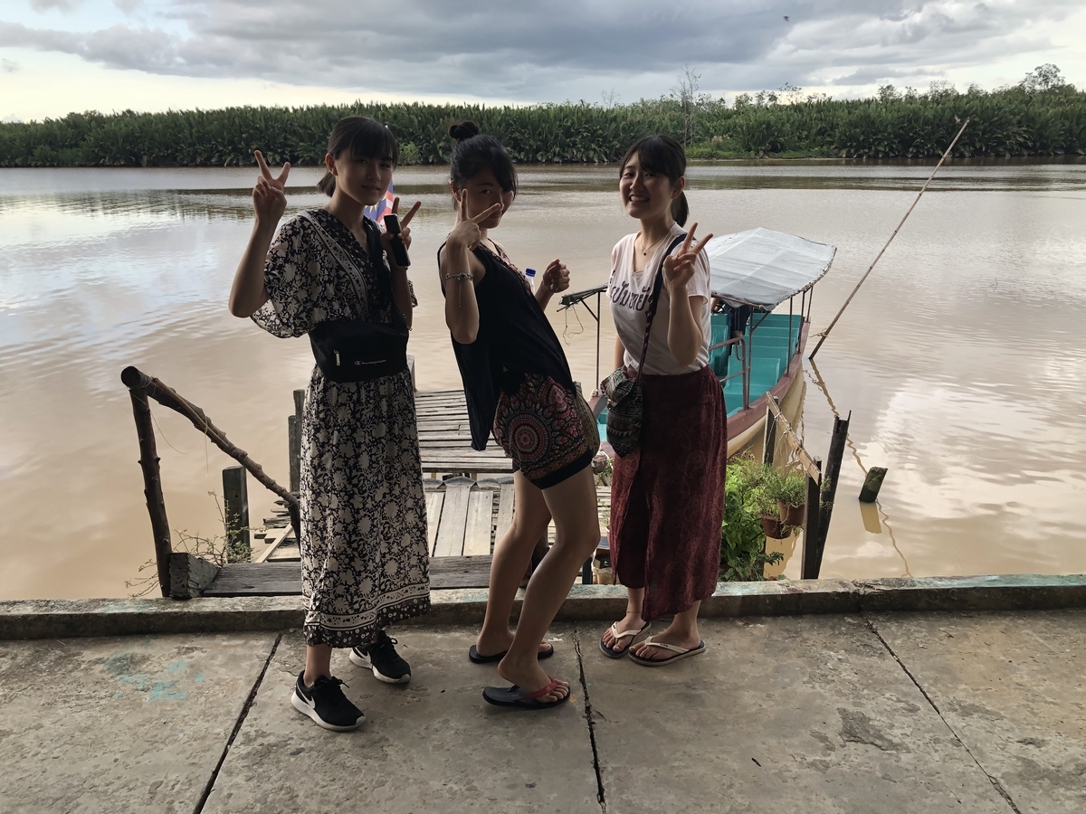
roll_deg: +0.8
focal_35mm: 28
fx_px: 878
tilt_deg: -16.4
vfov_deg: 49.7
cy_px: 407
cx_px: 543
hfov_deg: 63.4
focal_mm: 3.99
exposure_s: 1/120
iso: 25
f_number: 1.8
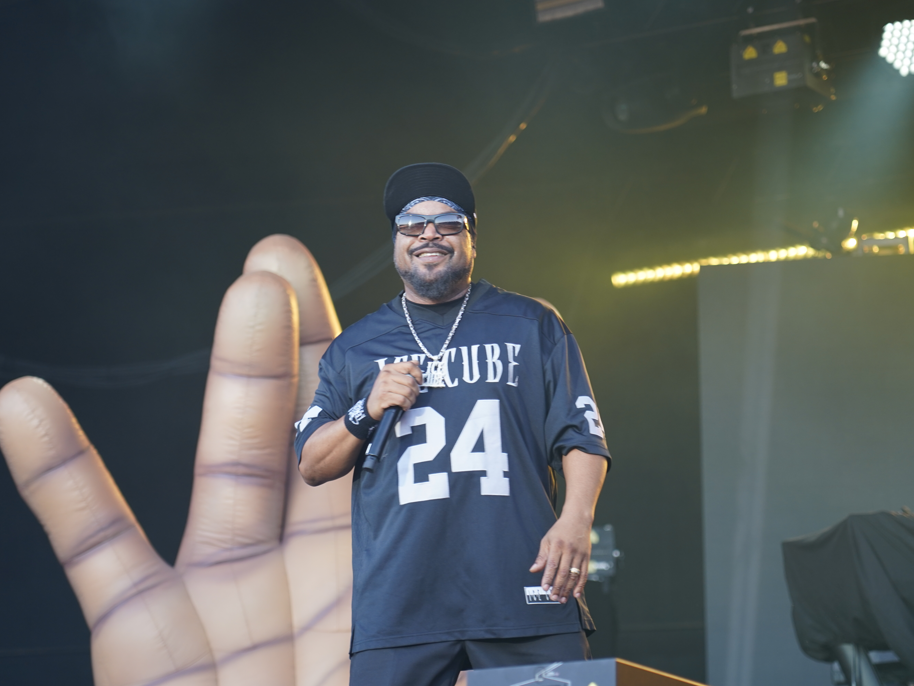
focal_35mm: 114
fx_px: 3010
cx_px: 452
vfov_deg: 13.0
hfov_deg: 17.3
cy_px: 343
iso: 400
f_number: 4
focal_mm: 105
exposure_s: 1/160
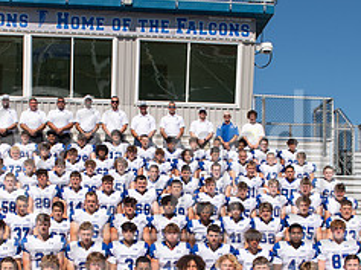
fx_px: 739
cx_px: 164
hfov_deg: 27.4
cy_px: 225
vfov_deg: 20.4
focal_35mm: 71
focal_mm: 24
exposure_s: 1/250
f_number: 11
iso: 140
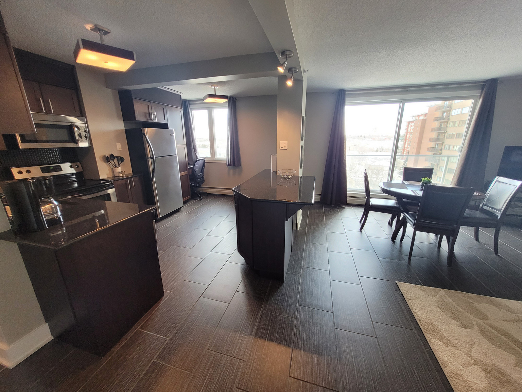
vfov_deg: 89.9
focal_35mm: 13
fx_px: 196
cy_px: 196
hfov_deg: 106.2
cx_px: 261
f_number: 2.2
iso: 160
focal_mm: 1.74
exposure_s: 1/60
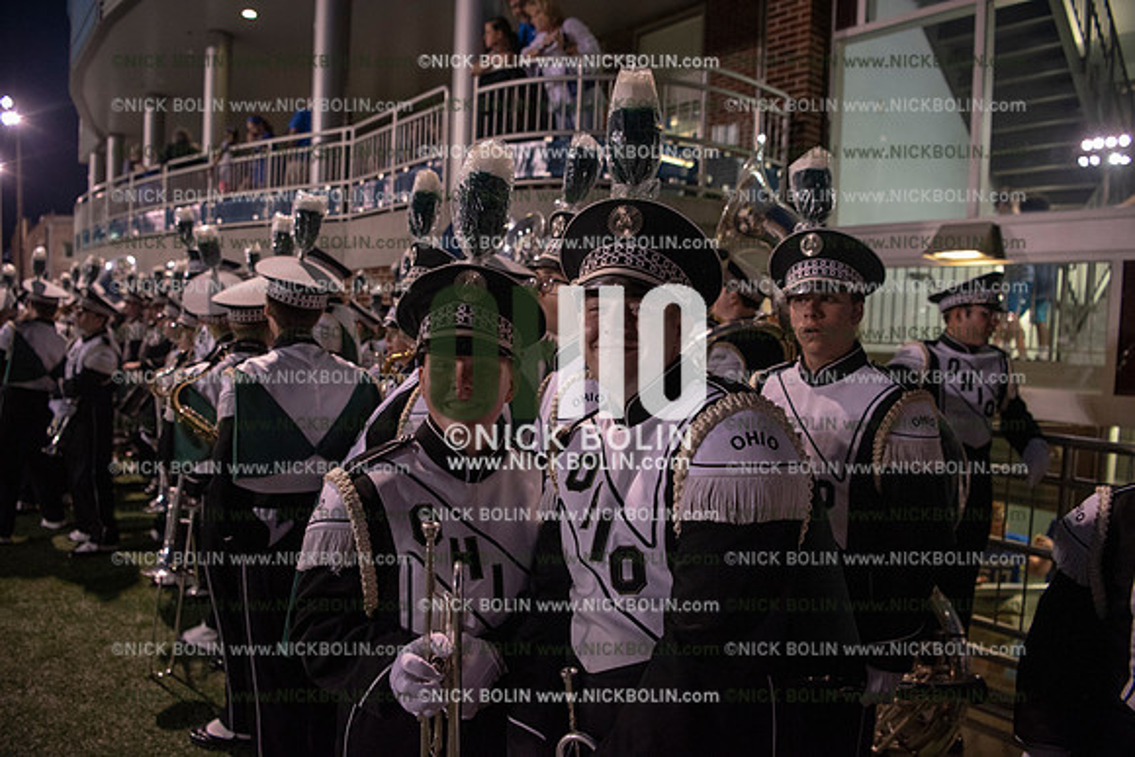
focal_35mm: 24
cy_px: 378
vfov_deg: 53.2
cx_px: 568
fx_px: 757
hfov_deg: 73.7
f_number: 3.2
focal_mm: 24
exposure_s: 1/200
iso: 3200
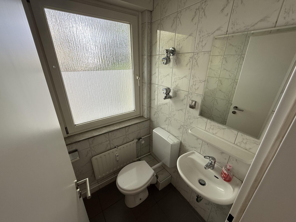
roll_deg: -0.3
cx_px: 148
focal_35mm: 14
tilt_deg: -21.7
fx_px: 120
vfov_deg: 85.7
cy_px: 111
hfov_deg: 102.1
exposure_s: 1/99
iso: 50
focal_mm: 2.22
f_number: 2.2
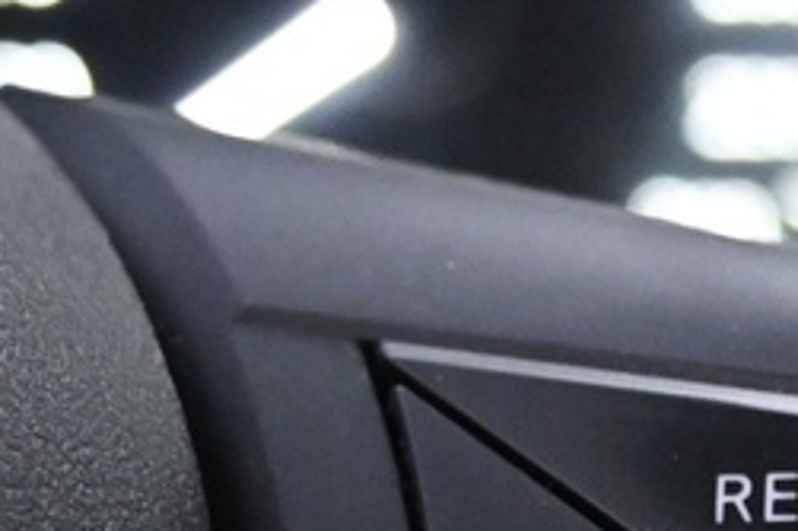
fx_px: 4297
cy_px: 1046
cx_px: 890
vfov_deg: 6.8
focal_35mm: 194
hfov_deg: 10.5
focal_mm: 20
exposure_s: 1/40
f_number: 3.8
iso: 4000
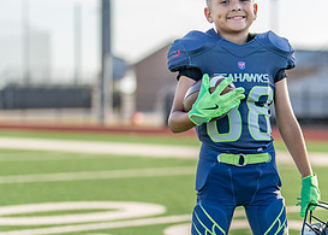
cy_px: 152
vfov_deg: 12.5
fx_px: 1071
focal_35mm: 115
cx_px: 255
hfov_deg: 17.3
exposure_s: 1/4000
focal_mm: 50
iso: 100
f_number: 1.2
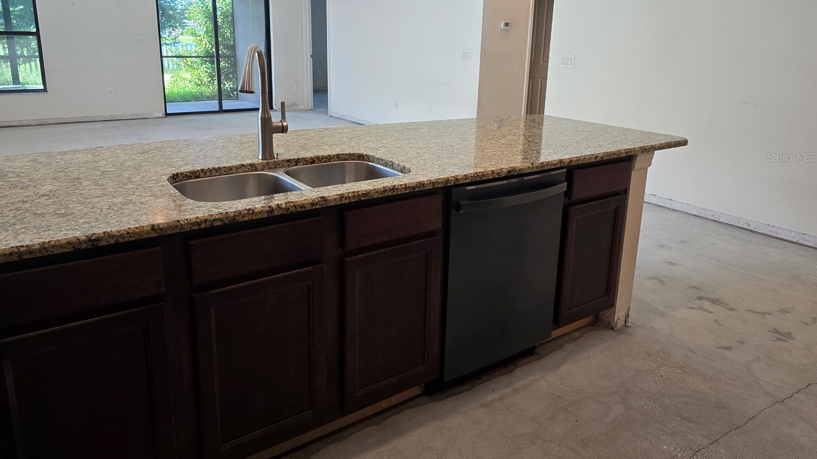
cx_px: 394
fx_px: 563
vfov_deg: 43.8
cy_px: 157
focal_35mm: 26
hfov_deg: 71.9
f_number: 1.7
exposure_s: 1/120
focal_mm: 6.3
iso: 100
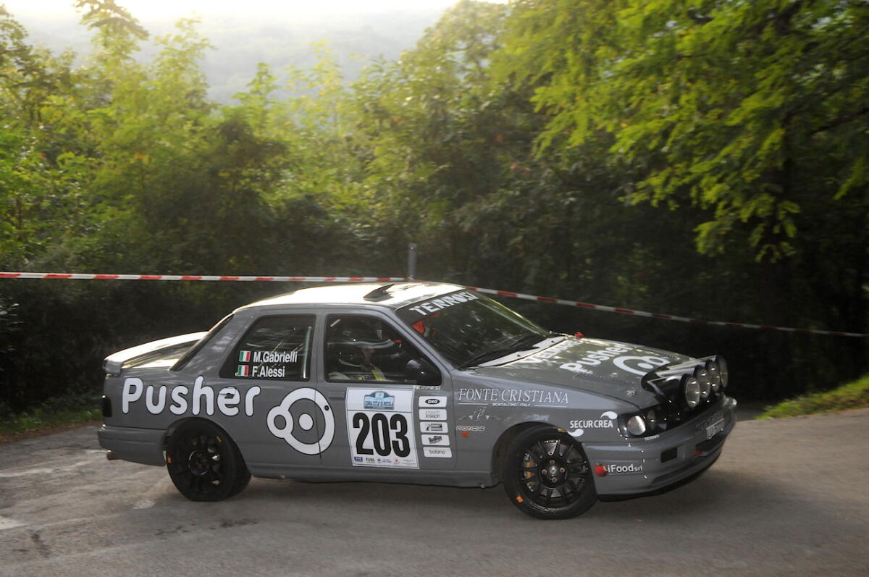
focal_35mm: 60
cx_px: 434
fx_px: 1447
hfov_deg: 33.4
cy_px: 288
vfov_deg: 22.6
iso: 800
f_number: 5.6
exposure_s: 1/160
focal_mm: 40
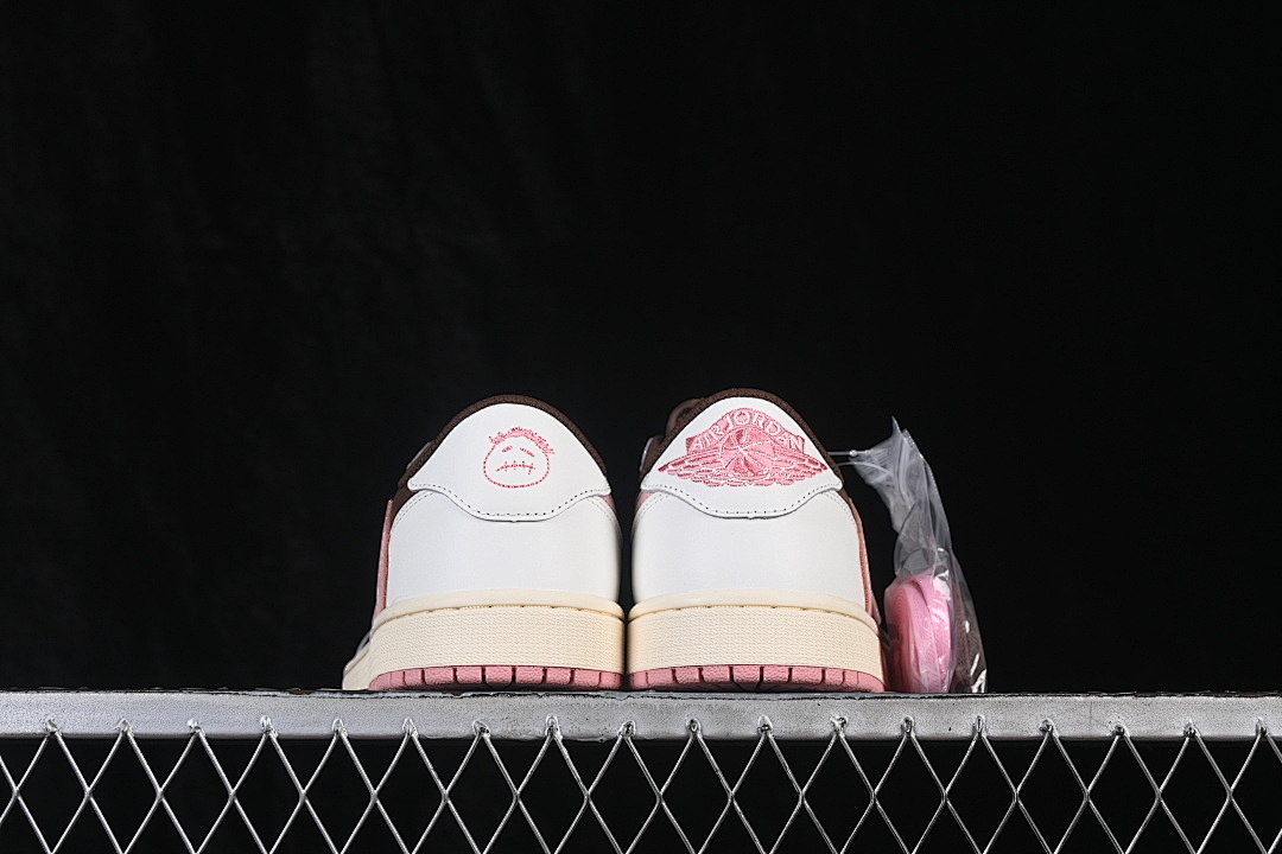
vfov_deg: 18.2
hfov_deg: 27.0
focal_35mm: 75
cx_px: 641
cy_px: 427
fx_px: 2671
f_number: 8
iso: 160
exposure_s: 1/80
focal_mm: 50
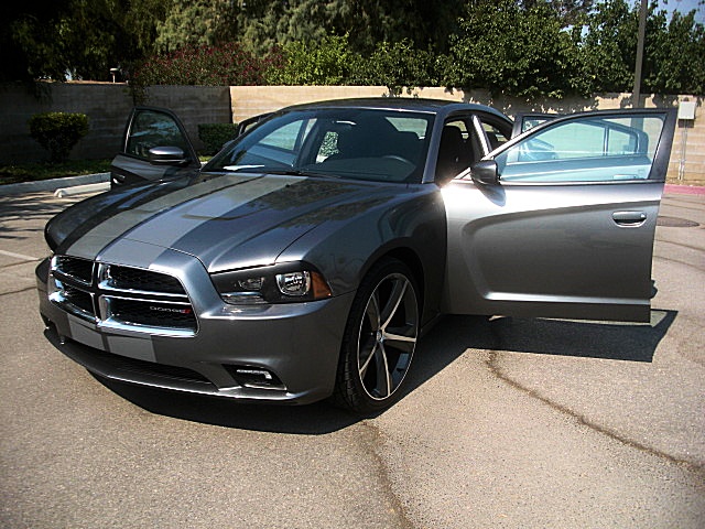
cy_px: 264
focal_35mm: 36
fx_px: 733
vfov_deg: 39.7
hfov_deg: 51.4
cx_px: 352
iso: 50
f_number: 2.8
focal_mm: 6.3
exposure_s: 1/800
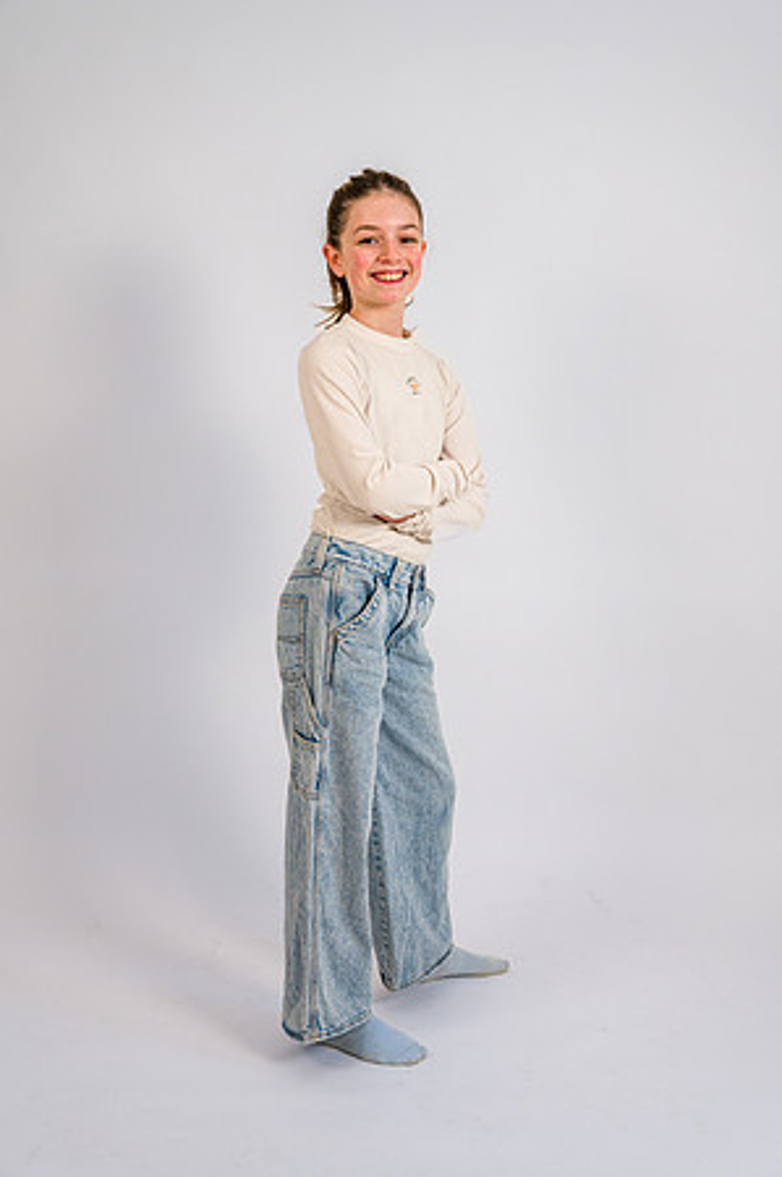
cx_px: 391
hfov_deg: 29.8
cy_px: 588
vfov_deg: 43.6
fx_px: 1470
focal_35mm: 45
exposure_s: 1/80
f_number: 4.5
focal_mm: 45
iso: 800
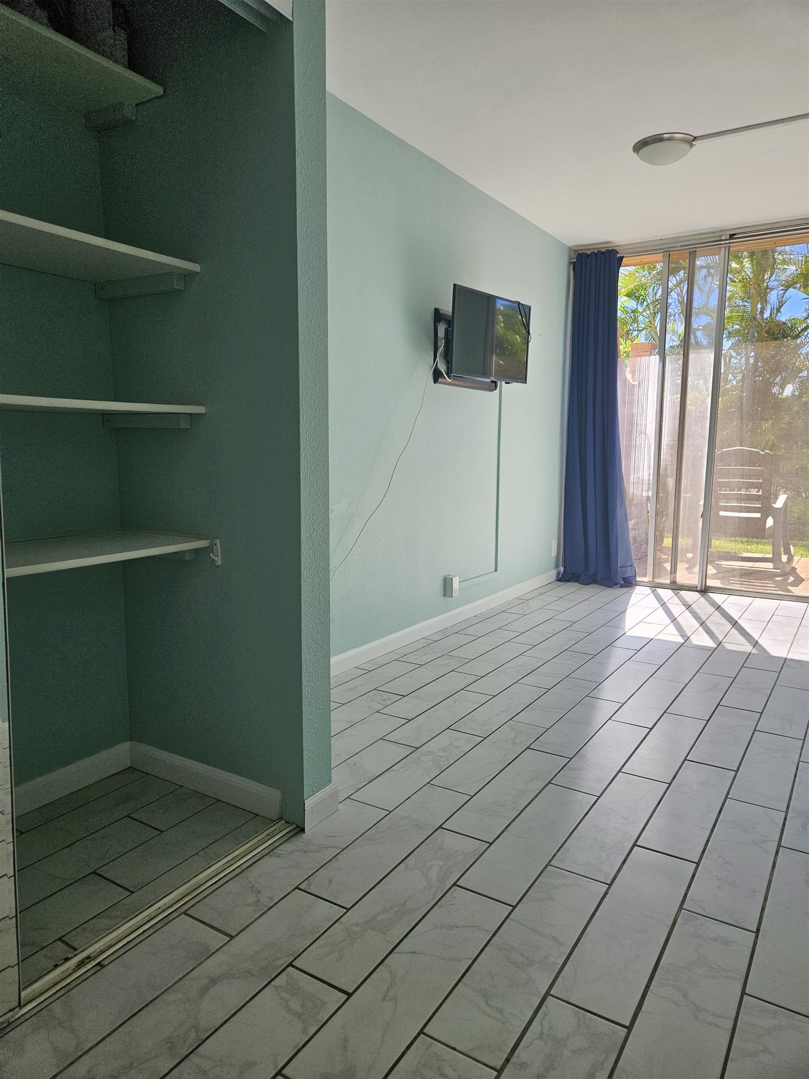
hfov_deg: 58.9
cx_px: 404
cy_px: 540
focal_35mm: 23
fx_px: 717
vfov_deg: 73.9
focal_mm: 5.4
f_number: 1.8
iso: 80
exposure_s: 1/719
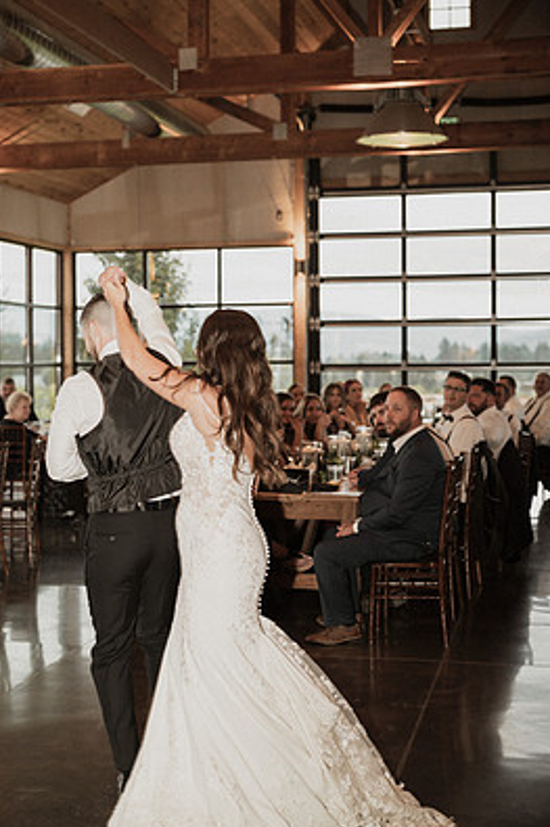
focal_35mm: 57
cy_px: 398
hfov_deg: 23.7
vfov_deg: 35.1
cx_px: 247
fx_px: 1307
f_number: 2.8
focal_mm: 50
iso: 500
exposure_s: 1/100
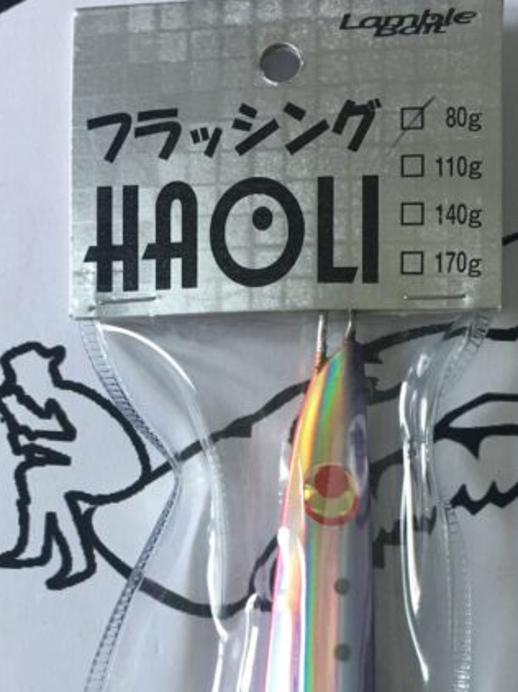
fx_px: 1098
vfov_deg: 33.3
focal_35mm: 55
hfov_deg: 26.5
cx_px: 259
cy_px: 613
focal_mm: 4.15
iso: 50
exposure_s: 1/33
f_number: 2.2
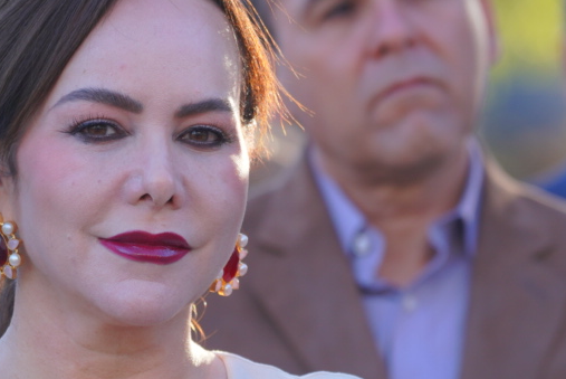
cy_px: 411
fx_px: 10039
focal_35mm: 638
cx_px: 135
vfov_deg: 2.2
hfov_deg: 3.2
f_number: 4
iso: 250
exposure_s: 1/320
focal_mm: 200
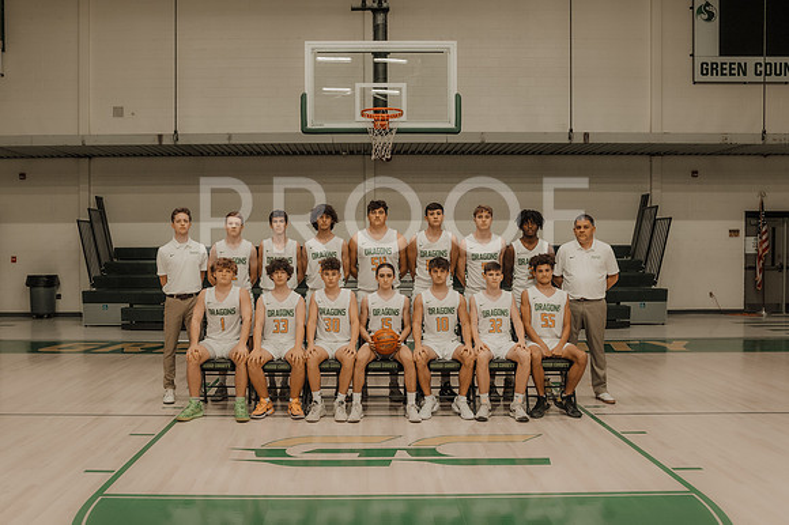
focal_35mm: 32
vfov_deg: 41.3
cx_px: 356
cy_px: 270
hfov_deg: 58.9
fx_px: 697
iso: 400
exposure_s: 1/100
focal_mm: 18
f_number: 3.2
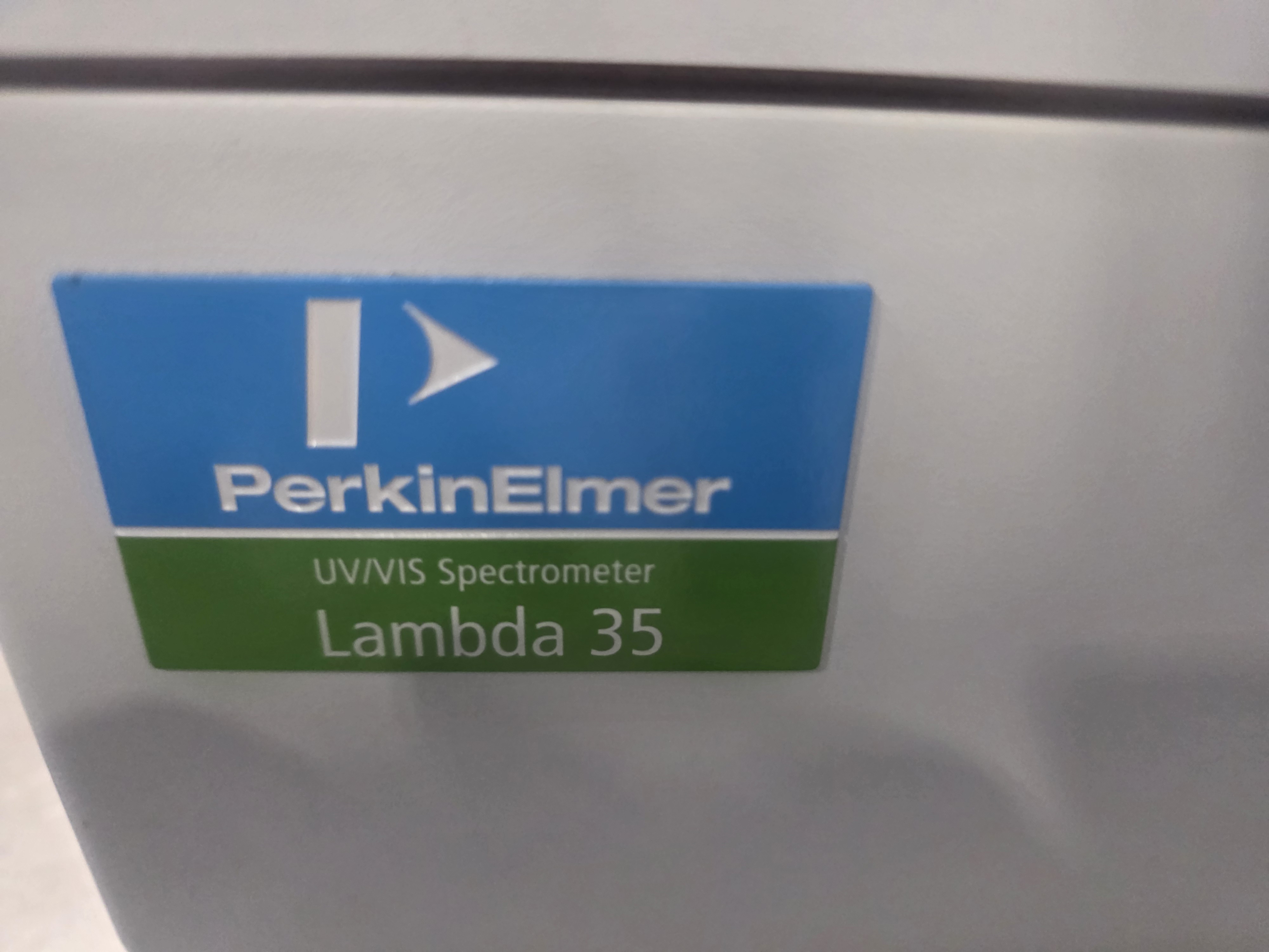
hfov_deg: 73.9
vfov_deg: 58.9
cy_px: 476
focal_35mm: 23
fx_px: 843
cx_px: 634
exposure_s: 1/120
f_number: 1.7
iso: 400
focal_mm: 6.3
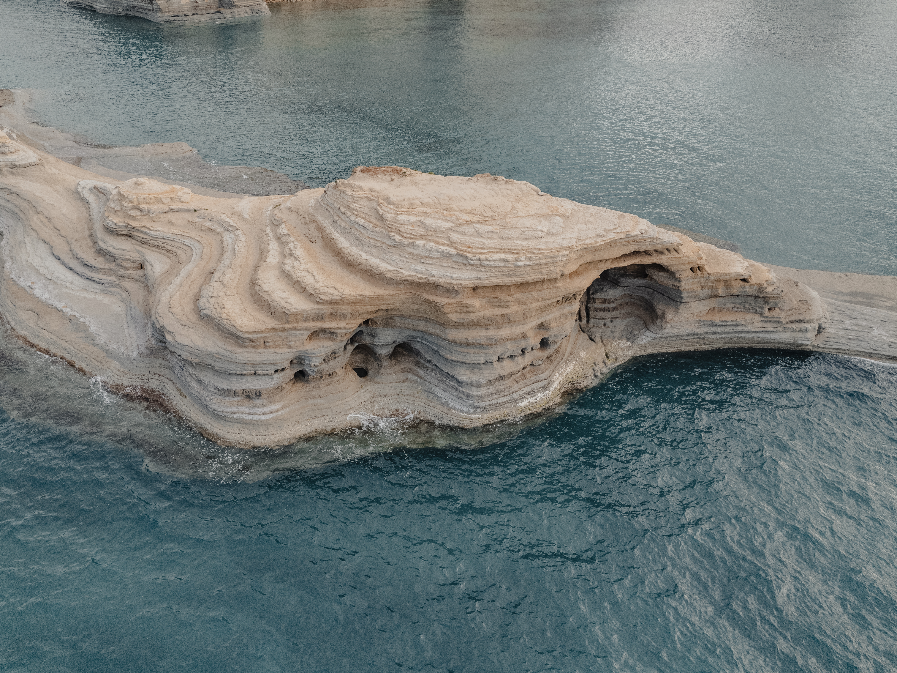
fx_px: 622
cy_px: 339
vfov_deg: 56.8
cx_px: 417
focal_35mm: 24
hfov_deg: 71.5
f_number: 2.8
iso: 200
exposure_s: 1/160
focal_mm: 8.38
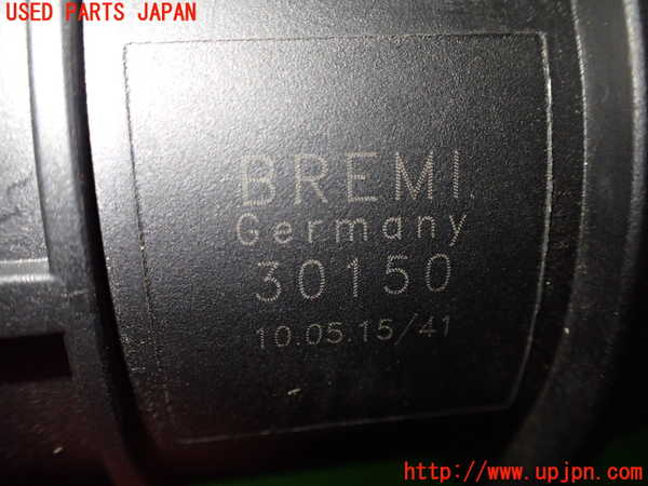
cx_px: 324
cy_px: 243
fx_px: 562
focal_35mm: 30
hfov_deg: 60.0
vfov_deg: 46.8
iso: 500
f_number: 2.3
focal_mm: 5.4
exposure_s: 1/125
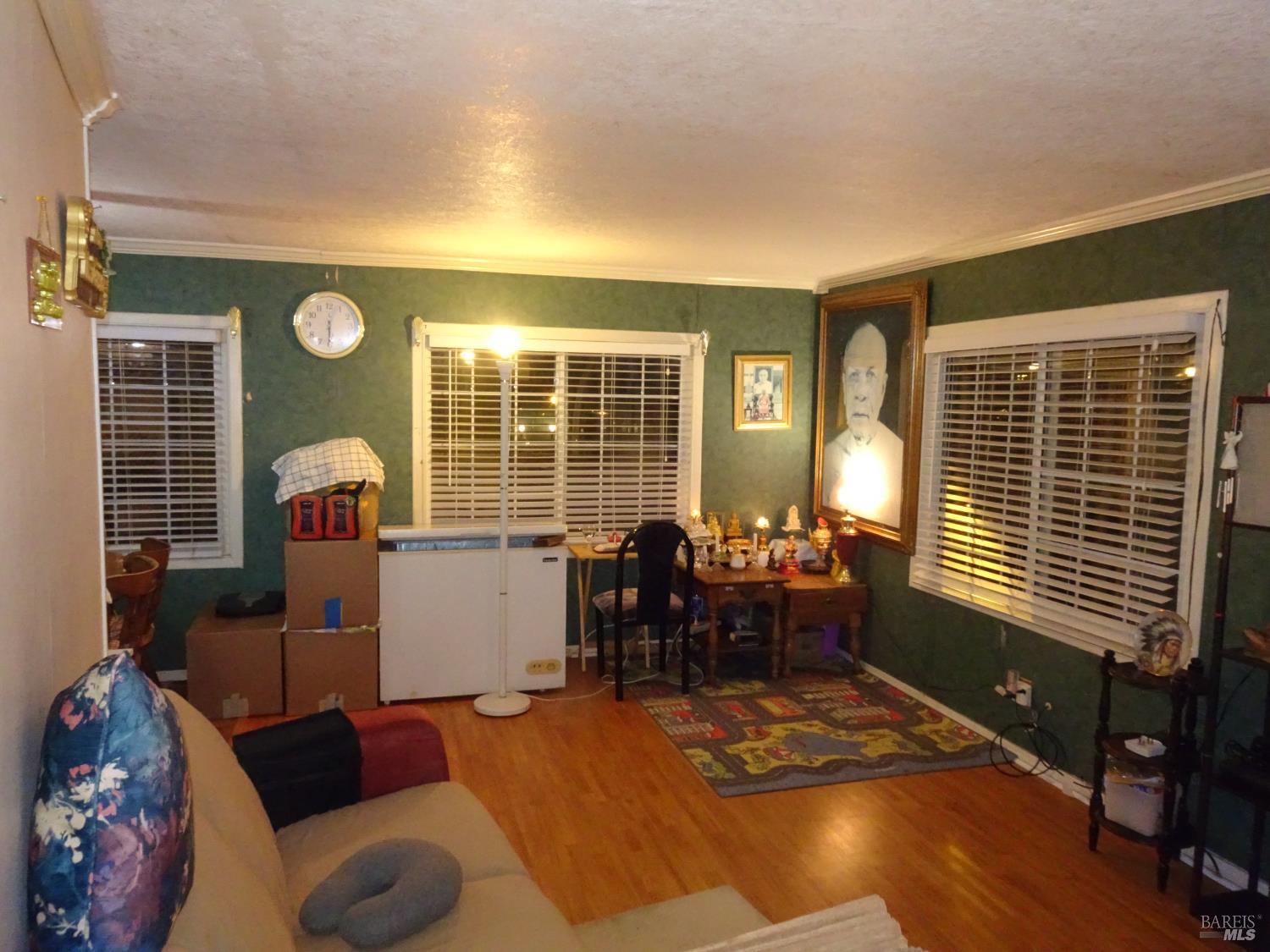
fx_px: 881
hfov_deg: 71.6
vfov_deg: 56.8
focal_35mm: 24
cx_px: 635
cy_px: 476
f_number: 3.5
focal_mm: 4.1
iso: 1250
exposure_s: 1/30
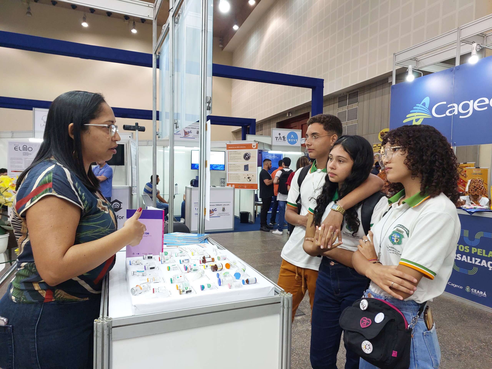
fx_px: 327
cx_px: 246
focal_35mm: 23
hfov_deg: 73.9
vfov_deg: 58.9
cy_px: 184
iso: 200
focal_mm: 5.06
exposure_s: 1/60
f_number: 1.8
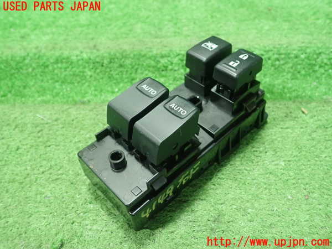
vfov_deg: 46.8
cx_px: 166
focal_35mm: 30
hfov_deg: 60.0
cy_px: 124
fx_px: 288
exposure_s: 1/100
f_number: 2.3
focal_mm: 5.5
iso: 800
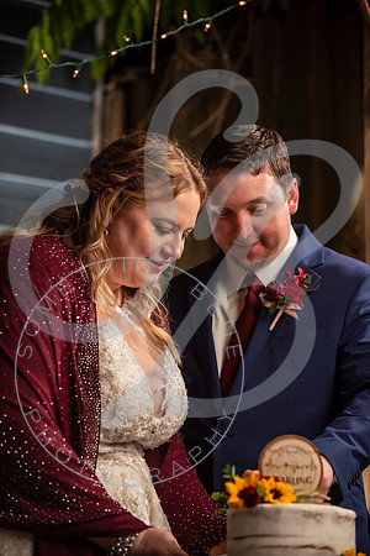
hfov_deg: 11.8
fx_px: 1788
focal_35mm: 116
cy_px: 278
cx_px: 185
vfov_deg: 17.6
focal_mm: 116
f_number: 2.8
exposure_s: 1/200
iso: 200
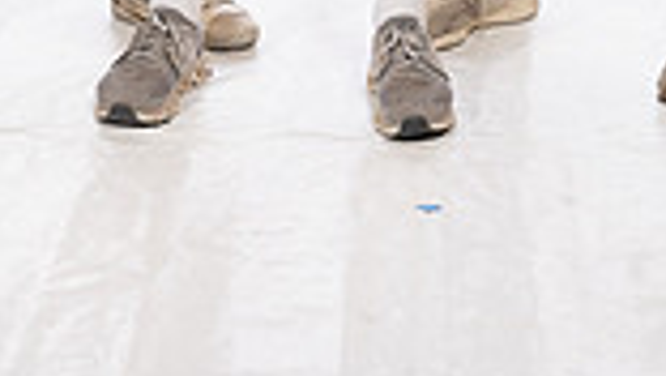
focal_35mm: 151
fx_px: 2668
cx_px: 393
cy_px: -521
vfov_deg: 7.5
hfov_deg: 14.2
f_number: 7.1
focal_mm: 50
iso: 640
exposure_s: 1/250
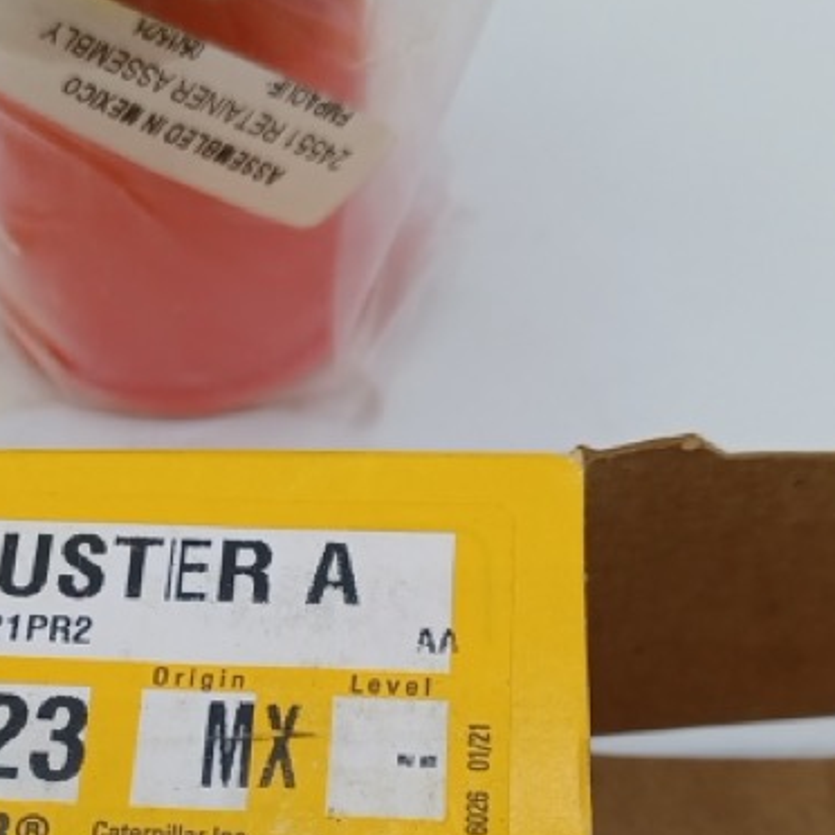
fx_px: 2074
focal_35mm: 76
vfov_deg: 22.4
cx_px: 222
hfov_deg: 22.6
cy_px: 687
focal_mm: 4.6
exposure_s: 1/130
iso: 32
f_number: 1.8
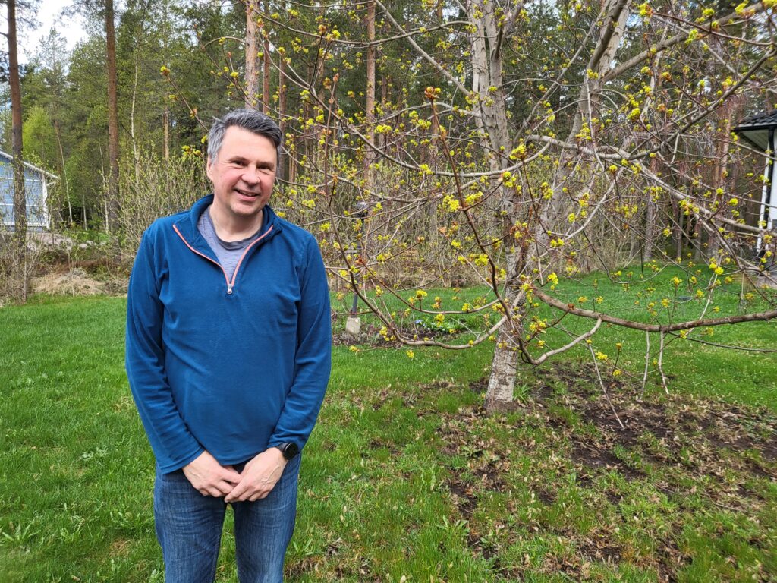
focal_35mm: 26
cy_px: 292
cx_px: 388
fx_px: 584
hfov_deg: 67.3
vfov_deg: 53.1
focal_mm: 4.25
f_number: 1.8
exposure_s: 1/419
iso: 50
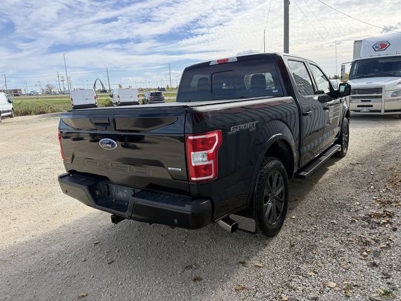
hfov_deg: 71.6
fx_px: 278
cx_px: 200
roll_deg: +1.2
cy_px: 150
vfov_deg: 56.8
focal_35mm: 24
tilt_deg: -12.4
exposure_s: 1/3145
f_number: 1.78
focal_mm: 6.76
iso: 100
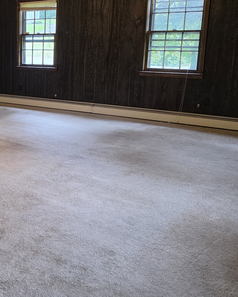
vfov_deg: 41.8
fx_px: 387
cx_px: -29
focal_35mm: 44
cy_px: 118
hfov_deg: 30.3
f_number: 1.4
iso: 160
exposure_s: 1/120
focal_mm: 6.5
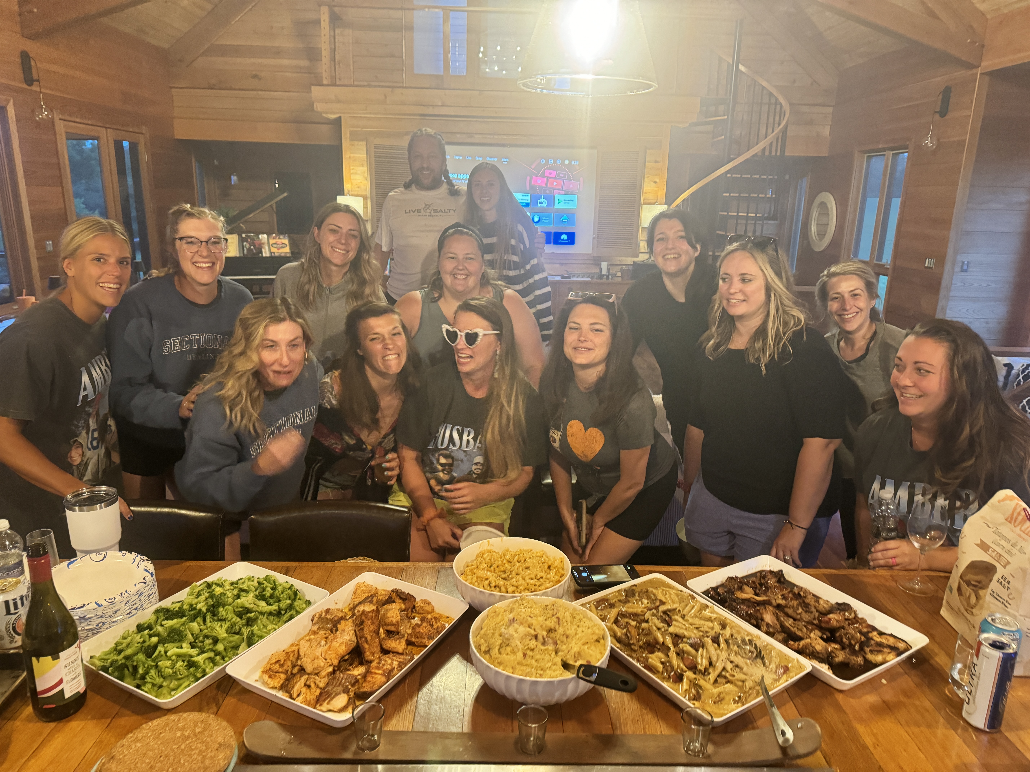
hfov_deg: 71.6
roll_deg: -0.5
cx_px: 515
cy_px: 386
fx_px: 714
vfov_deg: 56.8
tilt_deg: -18.2
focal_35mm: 24
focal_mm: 6.76
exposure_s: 1/40
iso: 640
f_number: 1.78
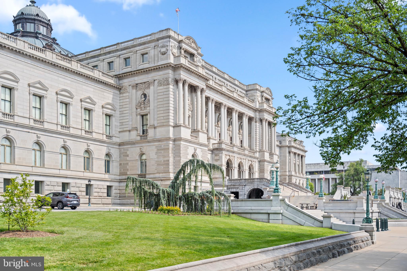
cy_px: 136
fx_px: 392
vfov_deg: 38.1
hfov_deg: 54.8
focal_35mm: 35
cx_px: 204
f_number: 2.8
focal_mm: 34.7
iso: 100
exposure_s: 1/2000
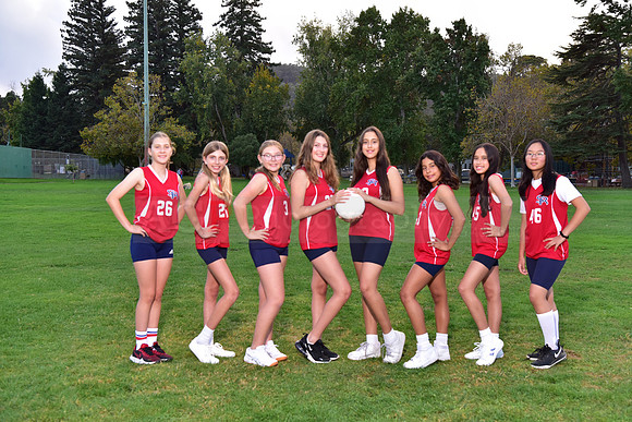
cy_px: 211
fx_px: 843
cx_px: 316
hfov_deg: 41.1
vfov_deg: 28.1
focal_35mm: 48
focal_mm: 48
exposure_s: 1/200
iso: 800
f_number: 5.6
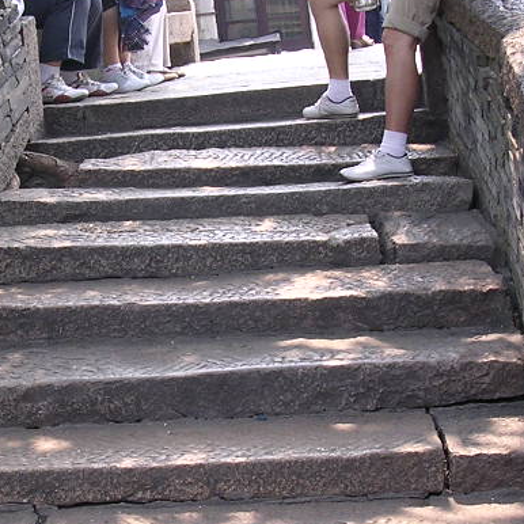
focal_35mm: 89
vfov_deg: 19.5
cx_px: 164
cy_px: 229
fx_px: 1524
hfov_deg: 19.4
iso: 100
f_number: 2.8
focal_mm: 5.8
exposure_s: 1/147
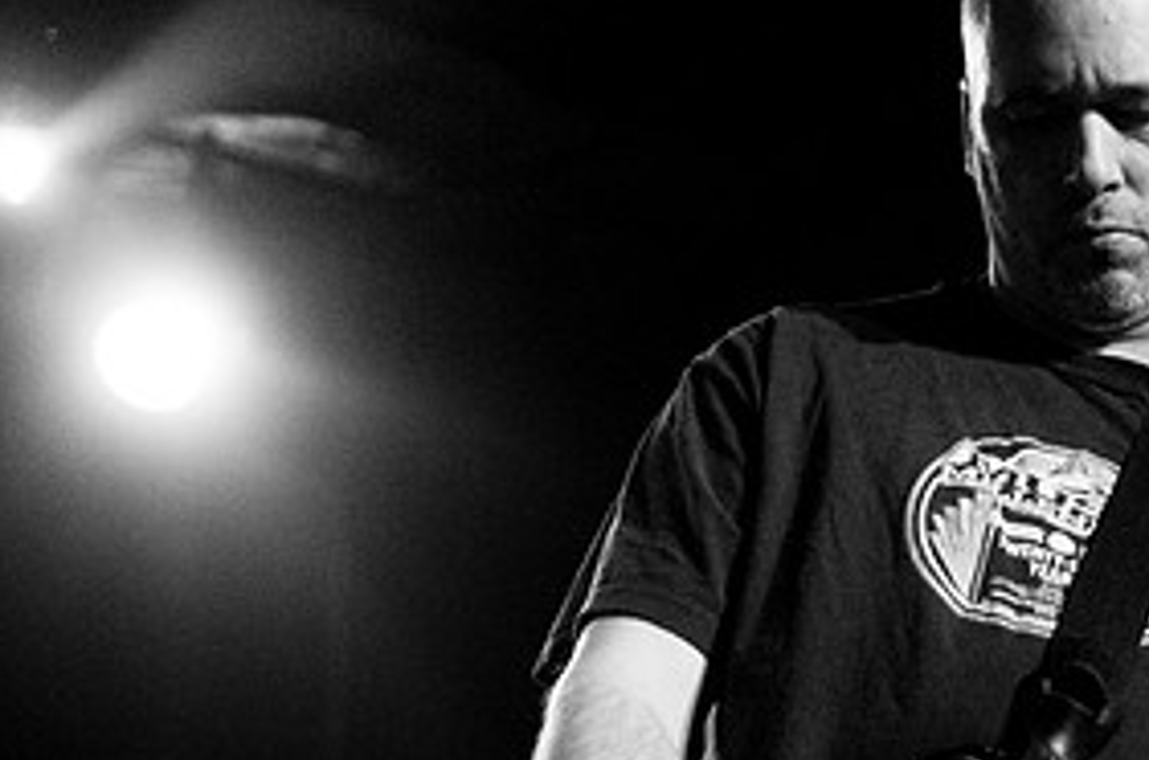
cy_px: 484
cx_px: 940
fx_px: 2962
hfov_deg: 21.6
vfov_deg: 14.6
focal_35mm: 93
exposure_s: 1/60
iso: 1000
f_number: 1.6
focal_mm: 30
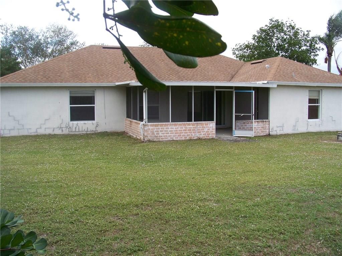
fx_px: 326
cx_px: 171
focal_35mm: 33
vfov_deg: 42.9
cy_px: 128
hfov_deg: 55.4
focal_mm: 5.85
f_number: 4
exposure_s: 1/640
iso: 200
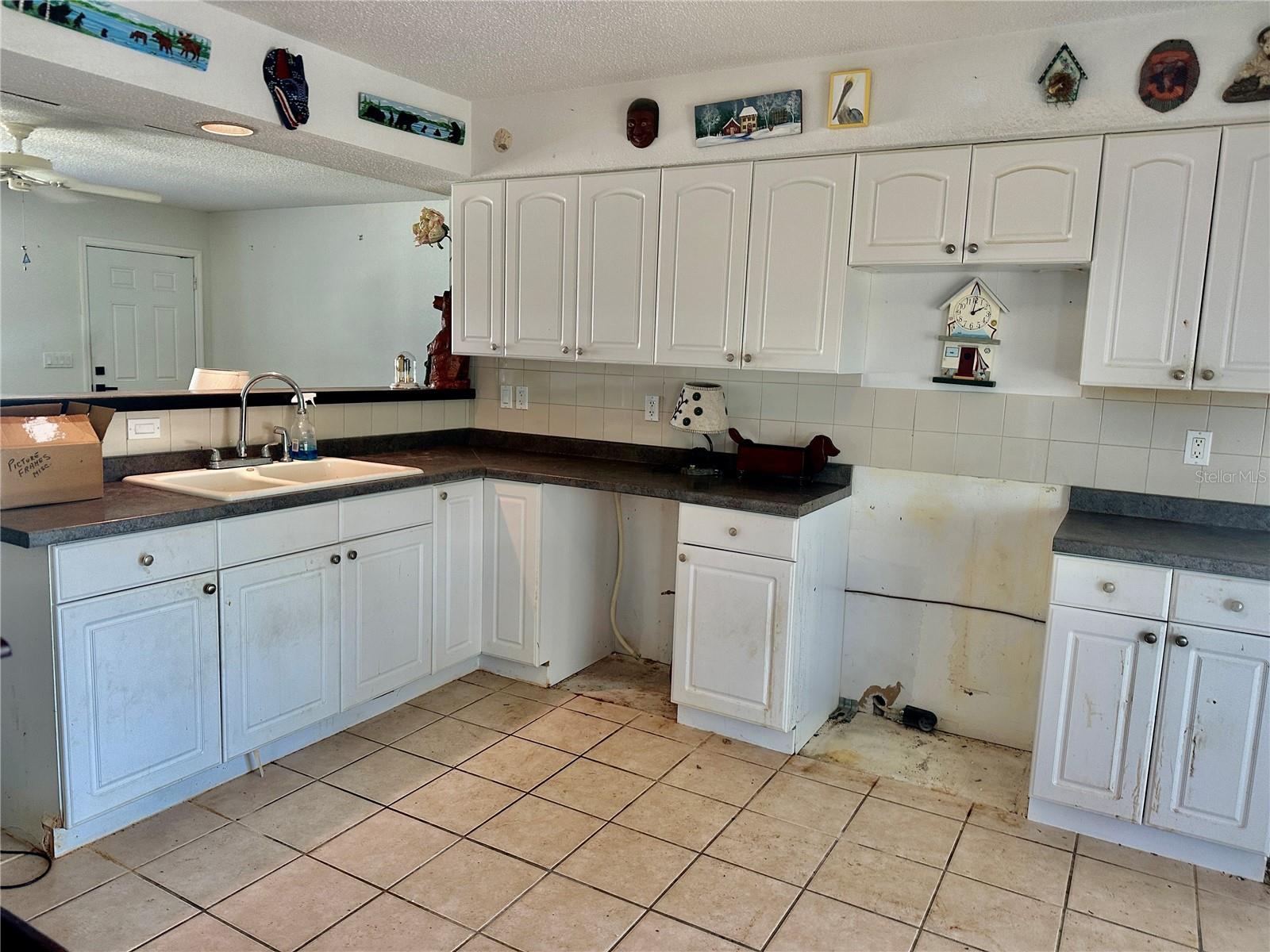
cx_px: 635
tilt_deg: -5.6
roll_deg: -2.1
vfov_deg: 56.8
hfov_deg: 71.6
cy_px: 476
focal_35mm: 24
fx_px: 881
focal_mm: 6.86
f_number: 1.78
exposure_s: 1/60
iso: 125
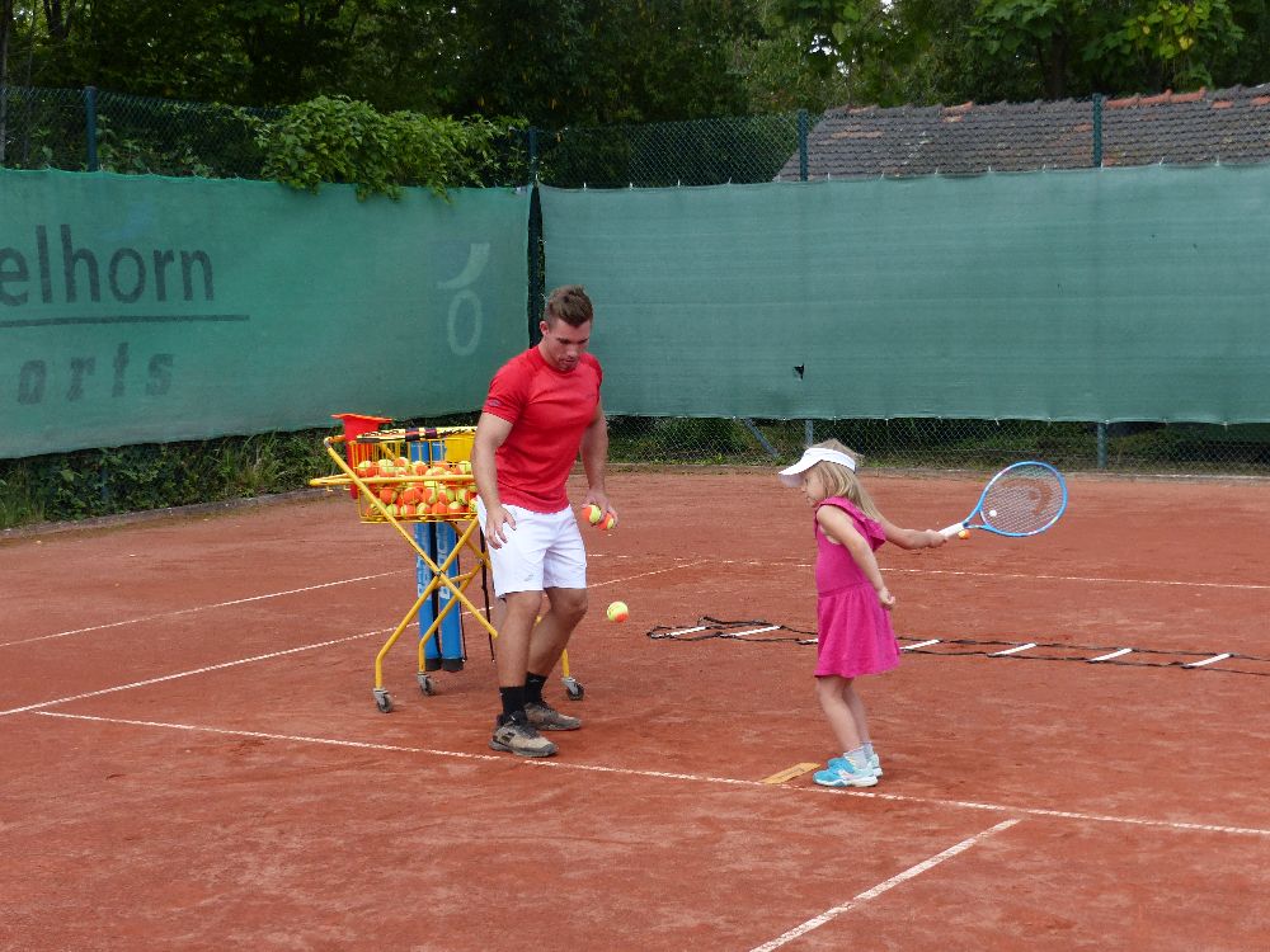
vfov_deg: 22.3
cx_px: 635
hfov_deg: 29.4
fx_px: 2421
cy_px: 476
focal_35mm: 66
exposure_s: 1/320
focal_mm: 11.9
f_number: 4
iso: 100
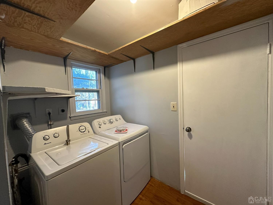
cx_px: 136
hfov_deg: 102.1
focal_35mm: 14
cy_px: 102
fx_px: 110
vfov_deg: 85.7
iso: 320
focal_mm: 2.22
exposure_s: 1/120
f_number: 2.2
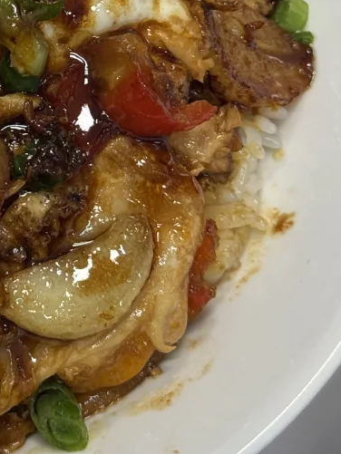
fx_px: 1812
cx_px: -135
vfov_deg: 14.1
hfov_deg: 10.5
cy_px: -13
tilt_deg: -55.4
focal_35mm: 138
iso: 100
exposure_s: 1/117
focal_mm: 6.76
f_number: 1.78
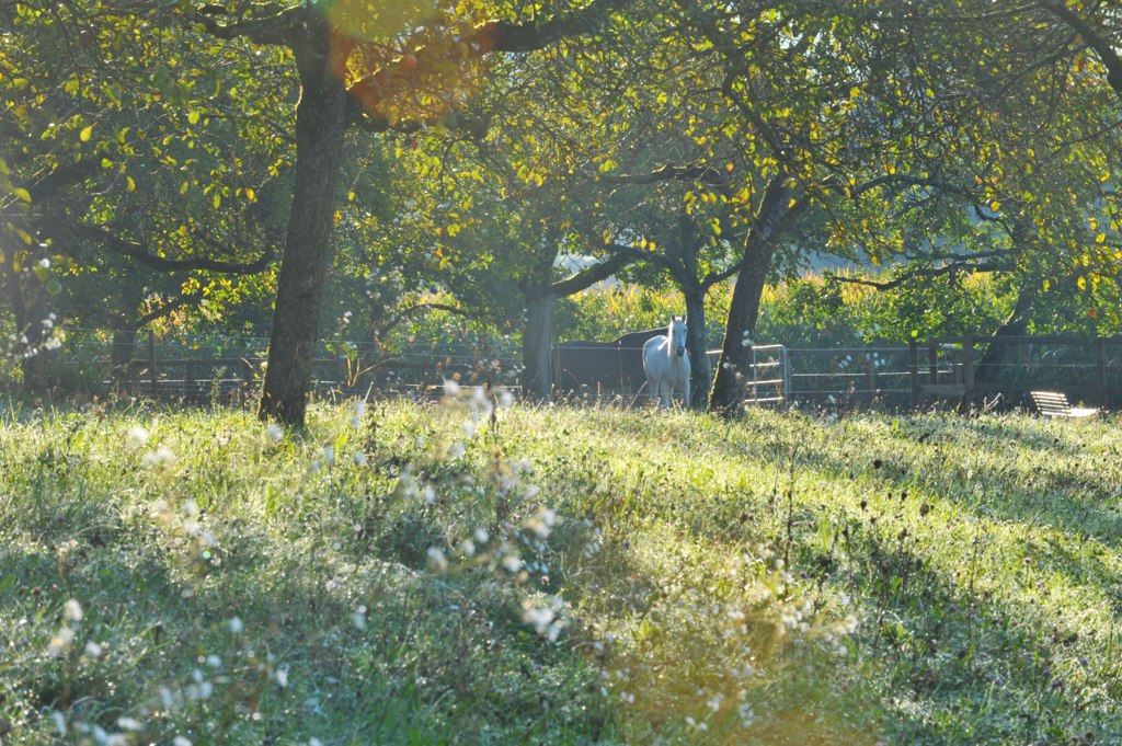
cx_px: 561
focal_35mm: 200
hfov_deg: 10.3
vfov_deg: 6.9
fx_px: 6228
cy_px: 373
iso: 200
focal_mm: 200
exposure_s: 1/40
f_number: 22
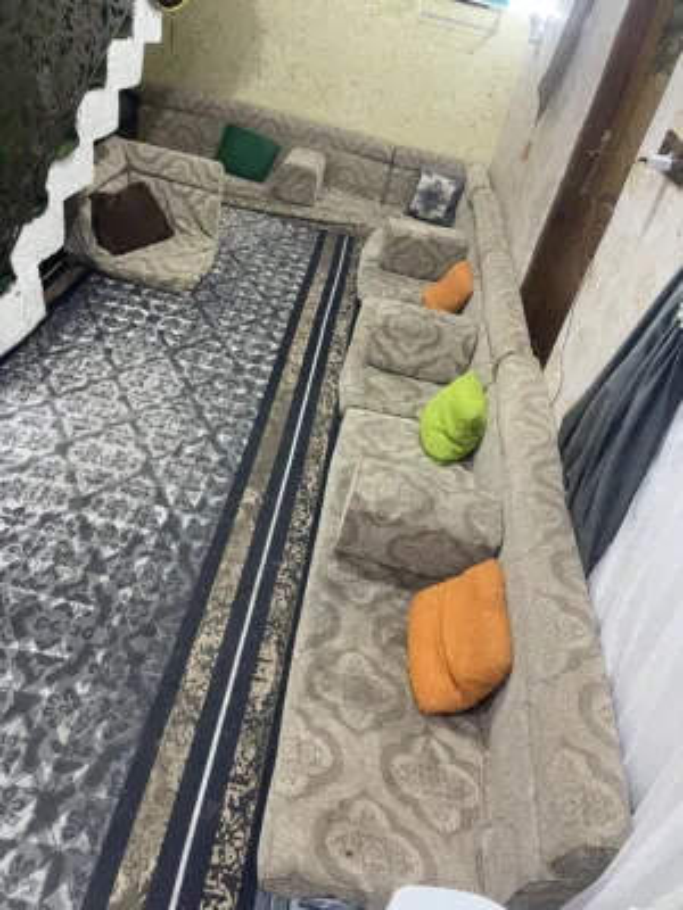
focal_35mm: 25
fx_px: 658
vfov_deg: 69.4
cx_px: 342
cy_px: 455
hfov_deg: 54.9
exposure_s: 1/50
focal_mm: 5.1
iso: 400
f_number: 1.6
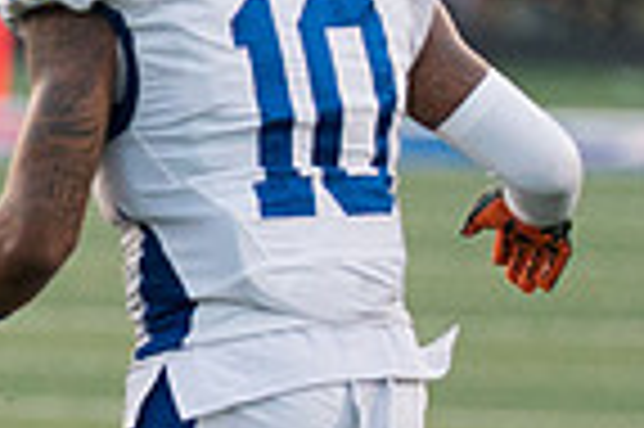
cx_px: -782
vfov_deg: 0.9
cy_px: 407
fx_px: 28393
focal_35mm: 1589
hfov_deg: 1.3
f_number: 2.8
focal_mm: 200
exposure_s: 1/2000
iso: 1600
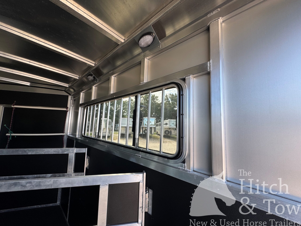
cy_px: 113
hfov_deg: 102.1
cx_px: 150
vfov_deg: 85.7
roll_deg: -1.4
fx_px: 122
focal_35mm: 14
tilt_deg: +6.3
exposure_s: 1/116
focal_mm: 2.22
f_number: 2.2
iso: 40
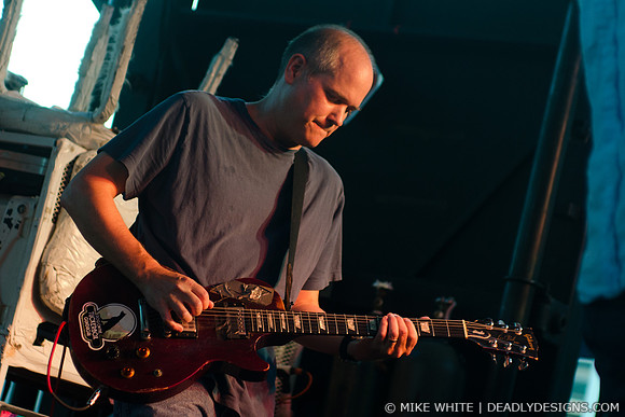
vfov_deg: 13.0
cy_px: 208
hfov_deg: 19.5
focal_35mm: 105
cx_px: 312
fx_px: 1823
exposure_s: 1/400
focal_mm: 70
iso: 400
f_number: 3.5
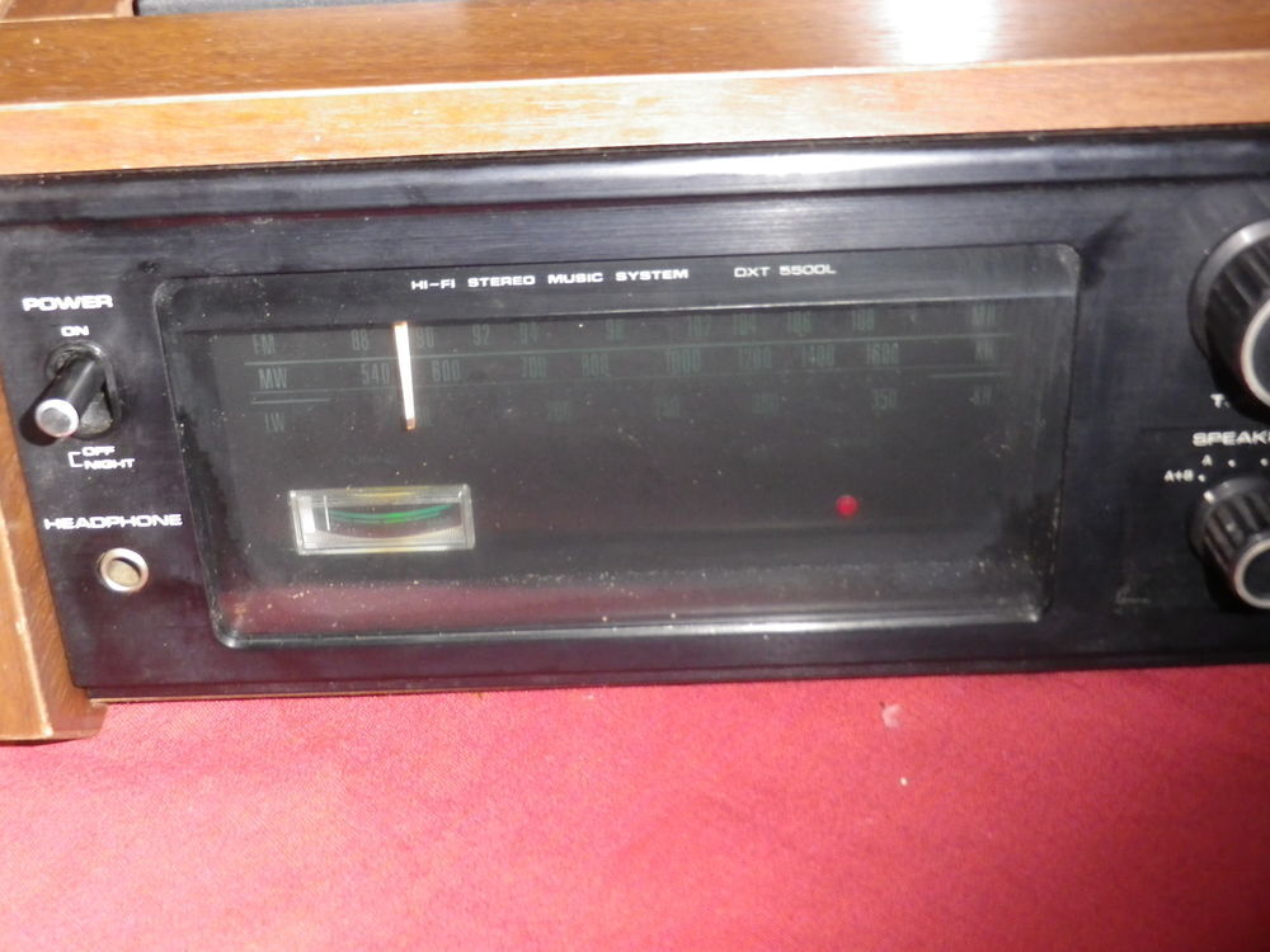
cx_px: 635
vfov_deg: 31.5
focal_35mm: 46
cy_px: 476
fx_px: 1688
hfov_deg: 41.2
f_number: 4.2
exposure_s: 1/60
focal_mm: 8.2
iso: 400
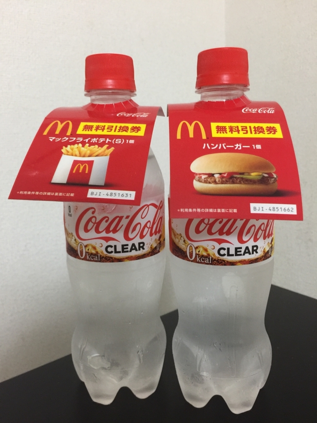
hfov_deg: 48.2
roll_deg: +1.3
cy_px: 212
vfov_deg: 61.7
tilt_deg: -7.2
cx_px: 158
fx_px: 354
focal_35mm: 29
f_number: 2.2
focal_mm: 4.15
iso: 125
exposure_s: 1/15
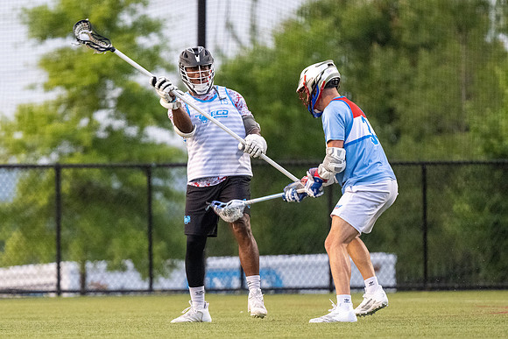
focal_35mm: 795
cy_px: 169
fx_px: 11214
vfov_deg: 1.7
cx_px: 162
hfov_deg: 2.6
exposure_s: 1/1000
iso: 6400
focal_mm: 500
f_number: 5.6
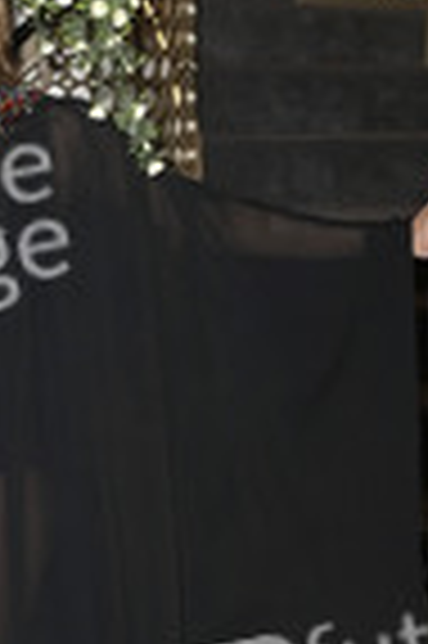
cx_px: -32
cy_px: 477
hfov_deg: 12.7
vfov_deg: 19.2
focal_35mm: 106
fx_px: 1895
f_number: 5.6
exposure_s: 1/250
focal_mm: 38
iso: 500
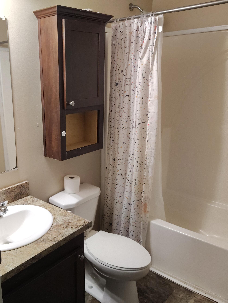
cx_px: 63
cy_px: 151
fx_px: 281
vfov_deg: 56.8
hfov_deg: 43.1
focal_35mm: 32
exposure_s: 1/60
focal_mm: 5.56
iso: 1031
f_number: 1.8
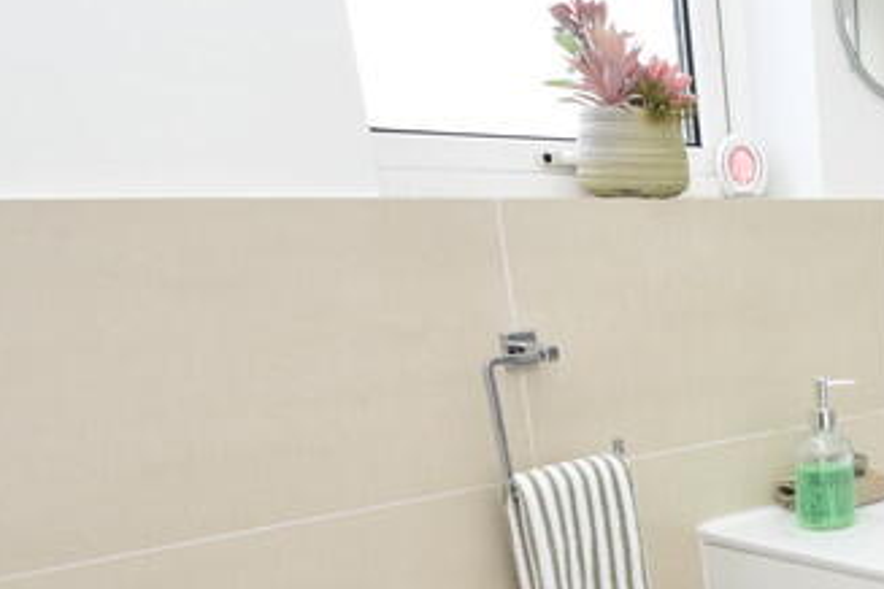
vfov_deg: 26.9
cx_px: 1027
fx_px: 1154
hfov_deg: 34.6
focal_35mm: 47
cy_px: 607
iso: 640
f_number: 5.6
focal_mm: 10
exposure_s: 1/125
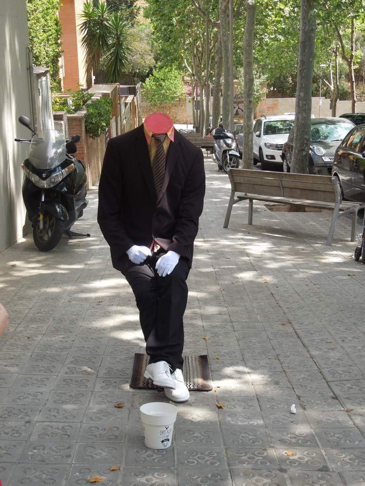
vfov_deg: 39.7
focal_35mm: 48
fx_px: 675
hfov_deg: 30.3
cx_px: 182
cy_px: 243
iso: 100
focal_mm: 8.7
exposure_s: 1/125
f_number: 4
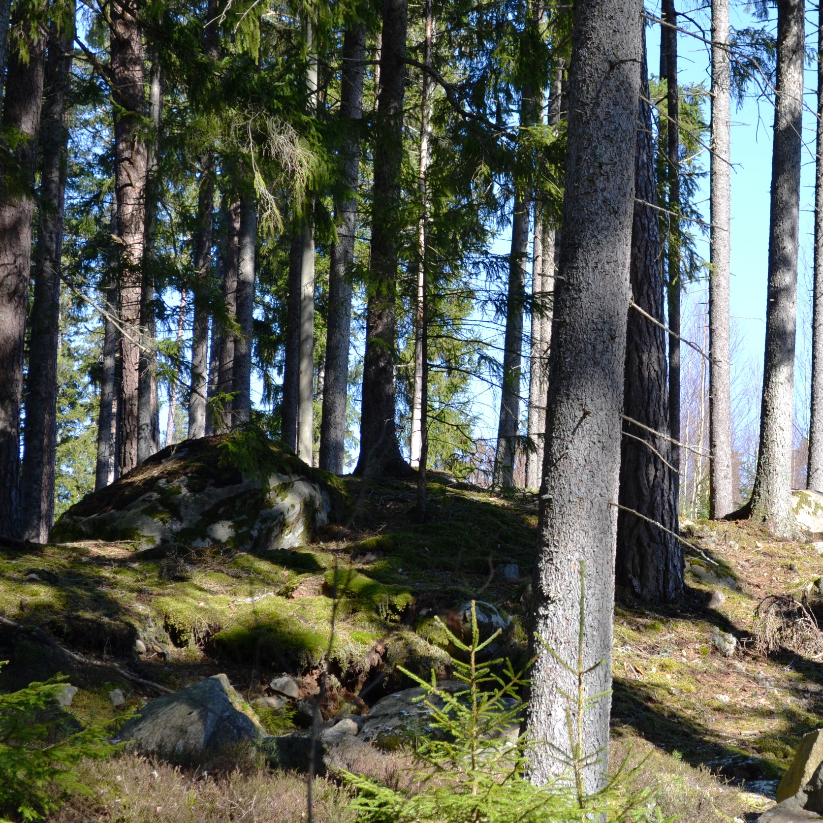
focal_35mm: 85
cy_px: 413
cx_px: 581
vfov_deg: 20.4
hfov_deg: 20.3
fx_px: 2286
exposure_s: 1/125
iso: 125
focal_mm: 44
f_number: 5.6
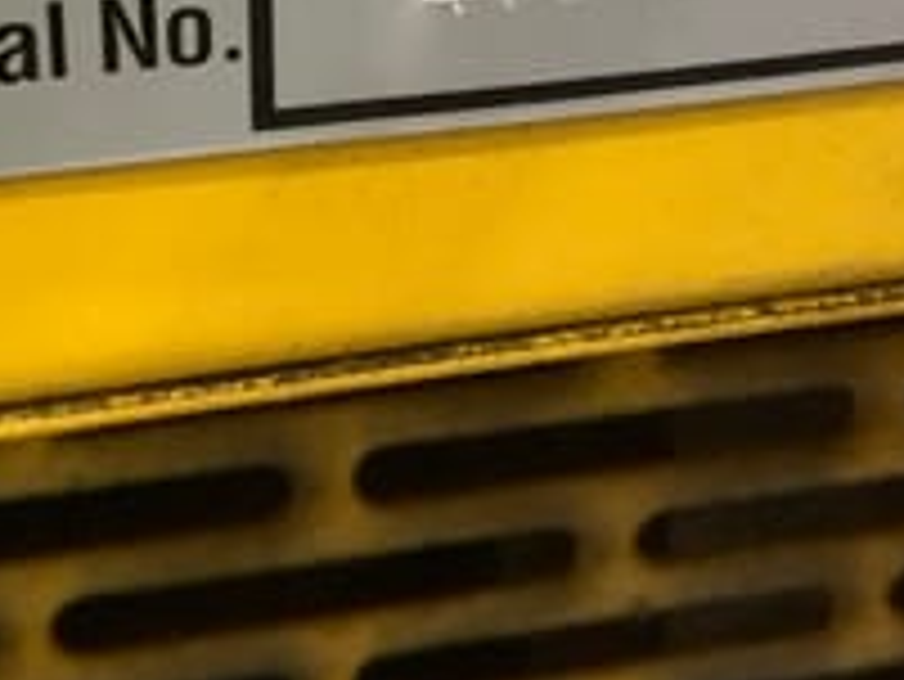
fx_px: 2012
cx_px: 540
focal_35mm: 77
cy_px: -110
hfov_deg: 25.3
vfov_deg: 18.3
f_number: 2.4
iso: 640
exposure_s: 1/30
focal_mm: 3.3
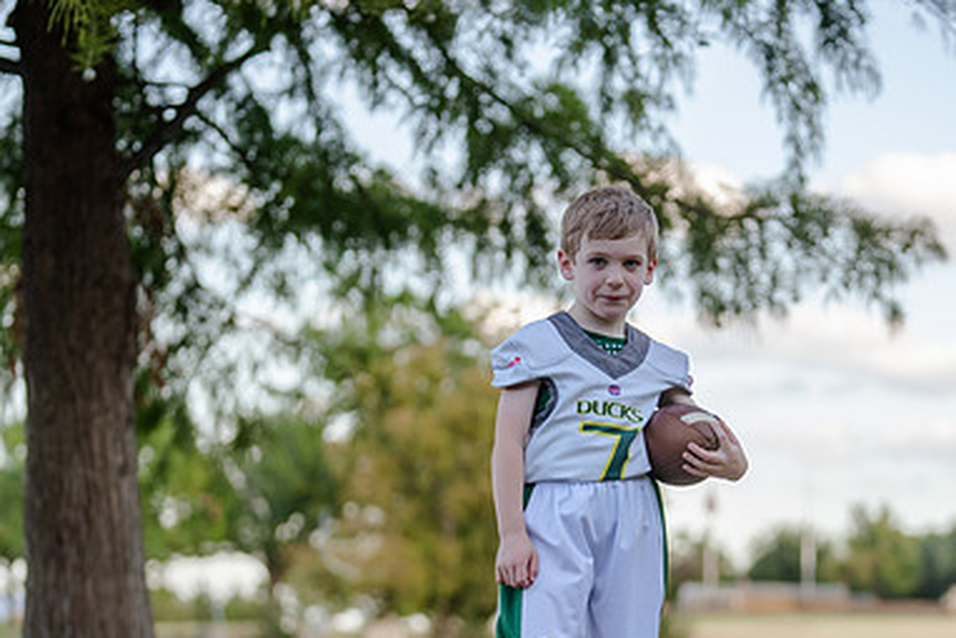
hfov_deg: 16.6
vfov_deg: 11.1
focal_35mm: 123
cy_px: 472
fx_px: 3267
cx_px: 561
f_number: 2.8
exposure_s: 1/320
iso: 160
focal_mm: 81
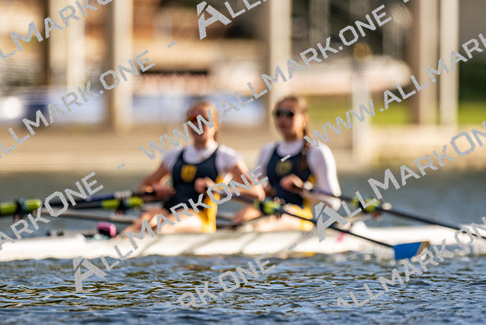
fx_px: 12159
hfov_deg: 2.3
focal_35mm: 900
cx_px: 243
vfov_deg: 1.5
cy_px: 162
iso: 180
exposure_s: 1/2500
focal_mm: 600
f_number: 4
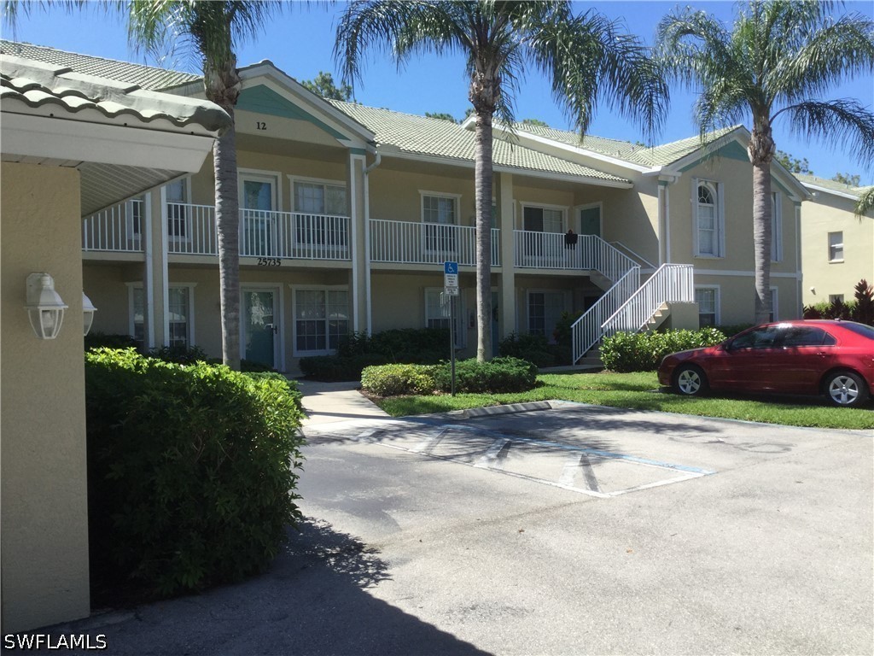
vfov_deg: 45.4
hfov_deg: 58.4
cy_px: 328
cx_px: 437
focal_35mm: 31
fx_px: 783
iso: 25
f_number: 2.4
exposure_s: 1/926
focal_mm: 3.3
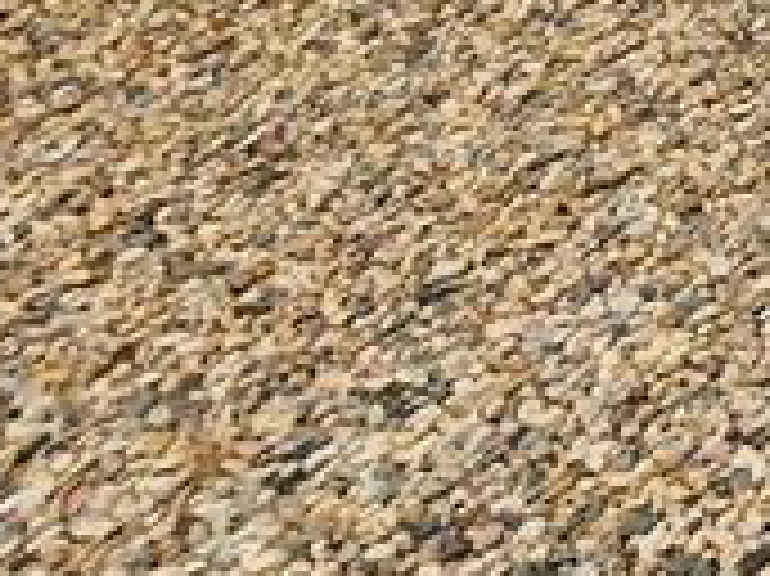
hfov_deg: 11.9
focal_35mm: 78
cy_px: -702
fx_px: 1734
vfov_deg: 14.4
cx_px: 2242
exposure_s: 1/692
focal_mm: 2.2
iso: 50
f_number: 2.2
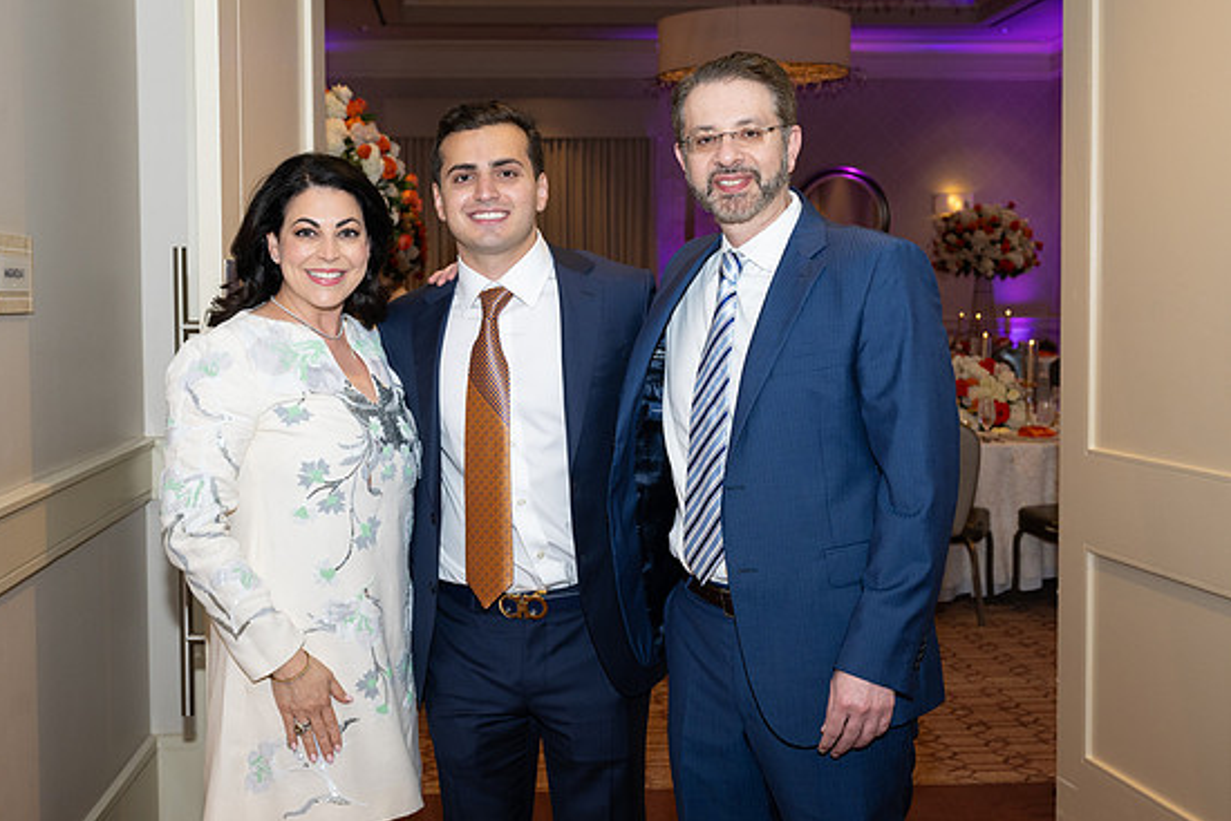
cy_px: 388
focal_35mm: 47
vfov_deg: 28.7
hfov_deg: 41.9
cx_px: 587
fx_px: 1607
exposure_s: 1/100
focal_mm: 39
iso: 800
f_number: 5.6
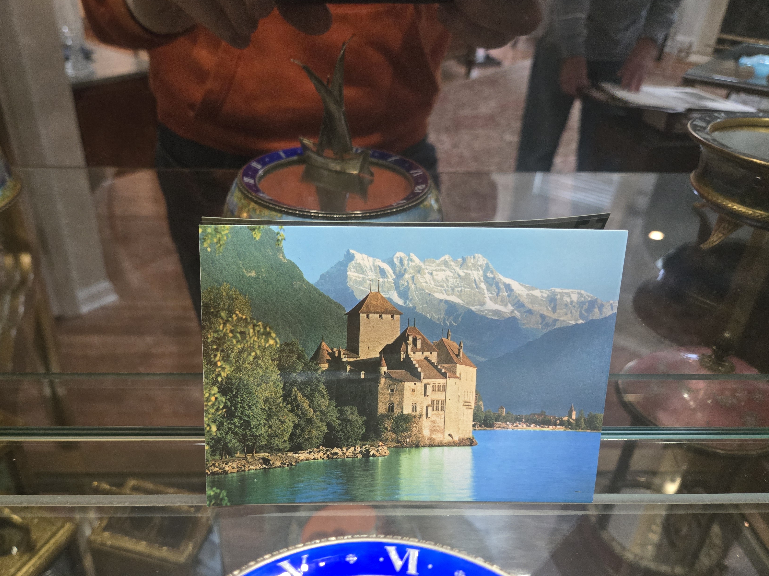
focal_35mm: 28
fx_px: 622
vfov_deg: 49.6
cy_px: 325
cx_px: 324
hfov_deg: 63.1
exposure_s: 1/120
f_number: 1.8
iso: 1000
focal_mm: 5.4
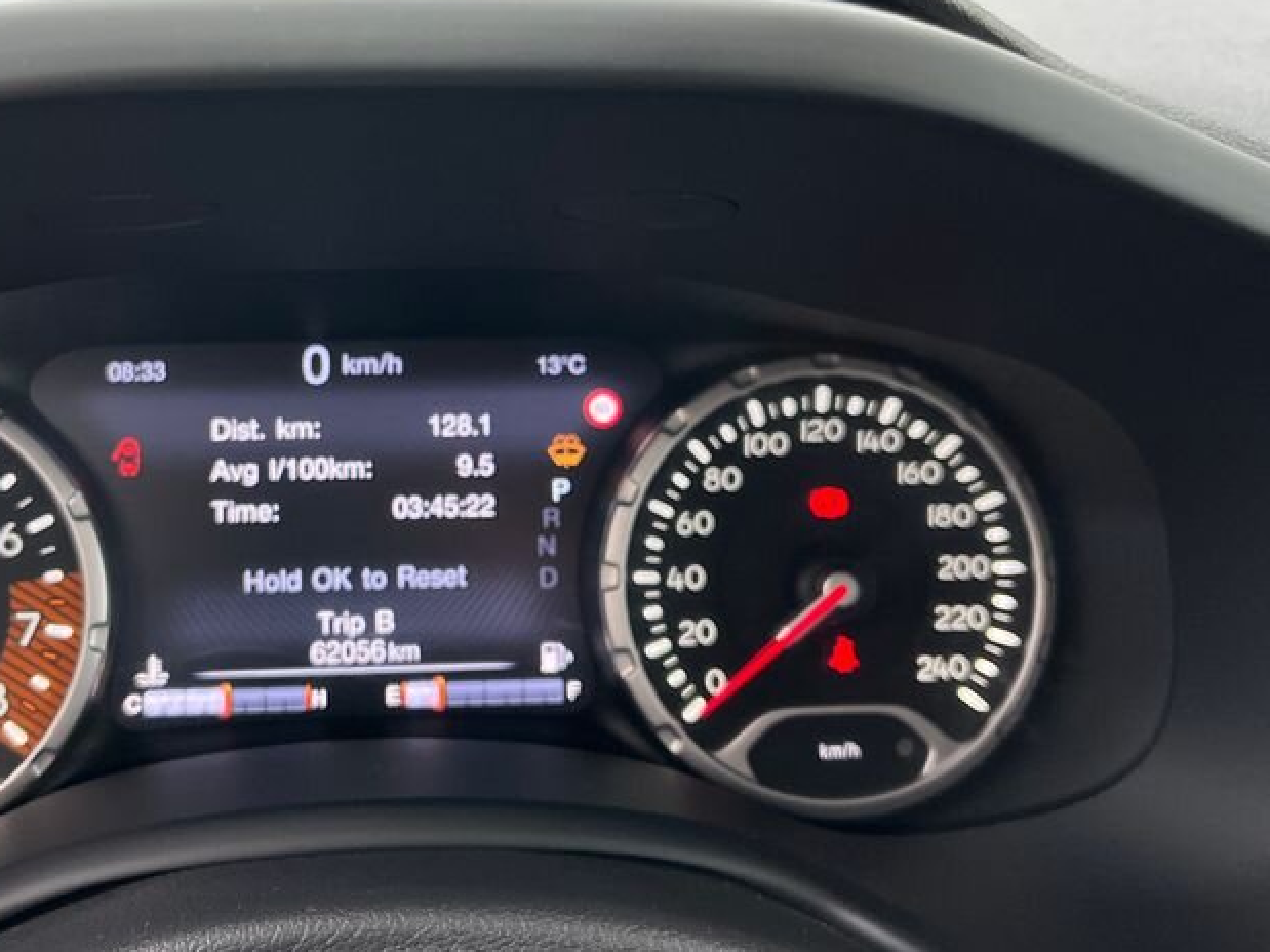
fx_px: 1577
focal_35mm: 43
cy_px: 334
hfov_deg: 43.3
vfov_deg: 33.4
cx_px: 433
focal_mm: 5.1
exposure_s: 1/121
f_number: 1.6
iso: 100
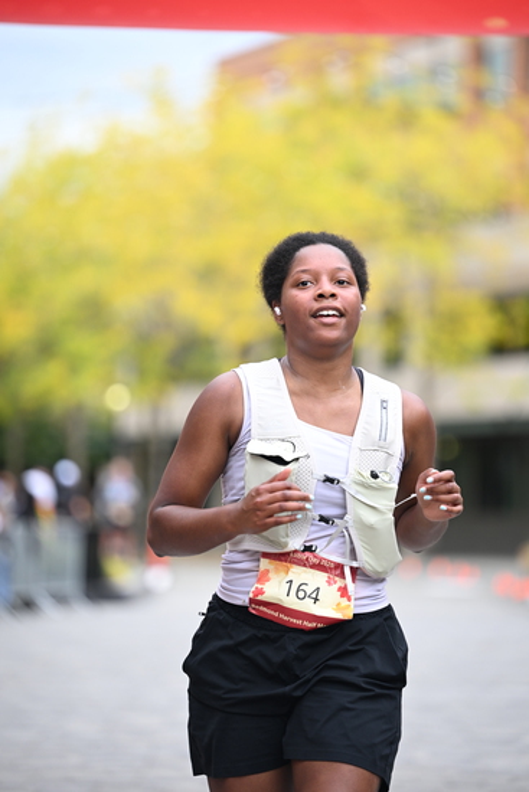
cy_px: 396
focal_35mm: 145
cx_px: 264
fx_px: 3194
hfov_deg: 9.5
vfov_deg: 14.1
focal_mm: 145
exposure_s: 1/1600
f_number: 2.8
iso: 640
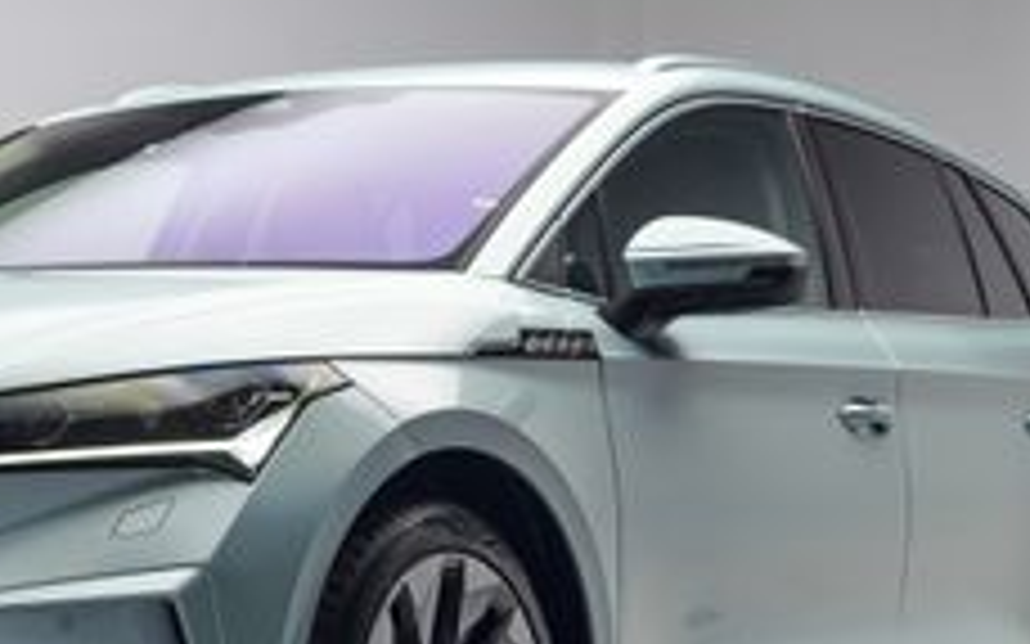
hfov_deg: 18.7
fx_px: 3115
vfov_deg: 11.8
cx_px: 256
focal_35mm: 111
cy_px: 462
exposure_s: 1/13
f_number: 4
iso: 100
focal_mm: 50
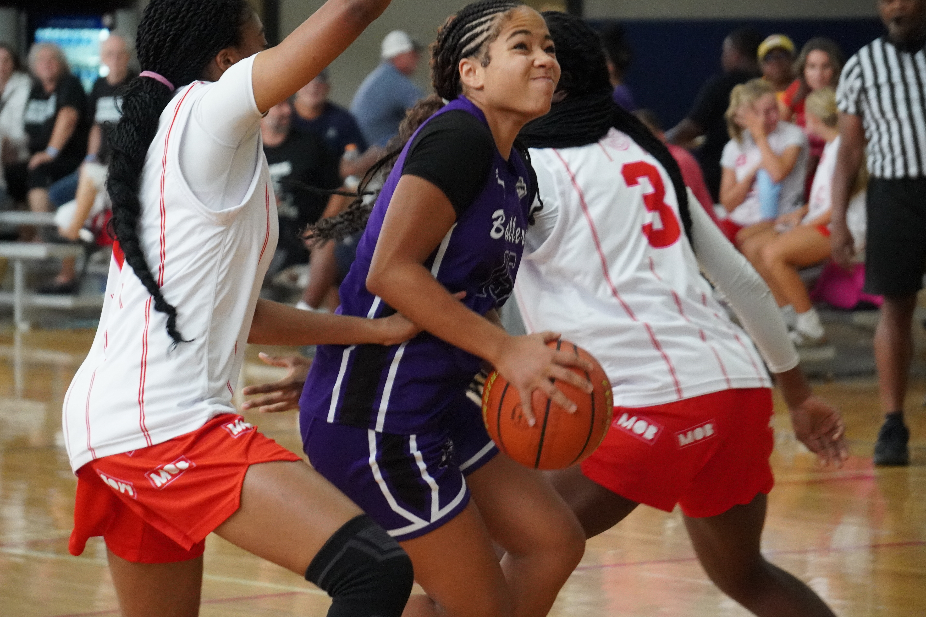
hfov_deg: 11.8
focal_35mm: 175
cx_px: 445
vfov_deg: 7.9
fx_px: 4489
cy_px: 317
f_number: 5.6
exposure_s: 1/640
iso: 6400
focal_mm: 111
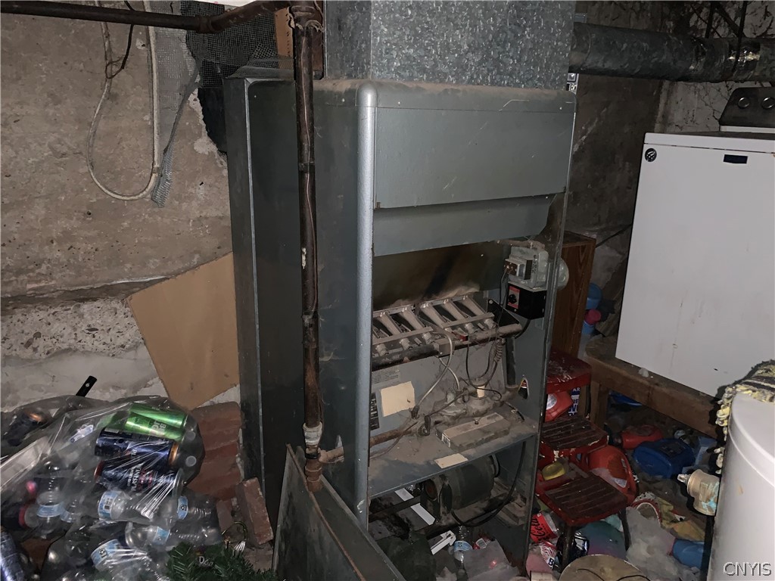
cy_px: 290
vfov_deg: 53.1
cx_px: 388
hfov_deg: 67.3
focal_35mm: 26
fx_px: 582
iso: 400
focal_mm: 4.25
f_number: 1.8
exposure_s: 1/4
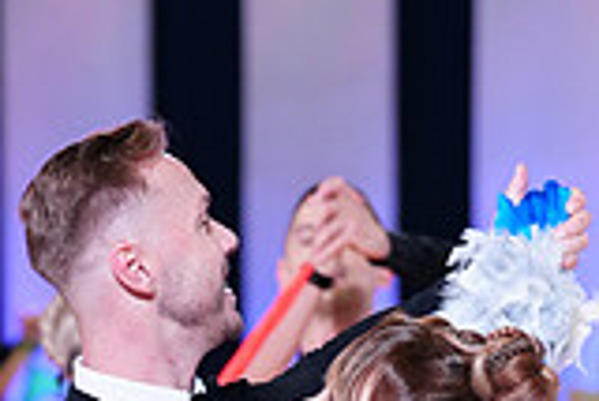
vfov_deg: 4.3
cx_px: 84
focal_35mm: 319
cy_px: 843
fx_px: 5312
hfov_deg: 6.4
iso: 2000
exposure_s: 1/400
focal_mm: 88
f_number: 2.8
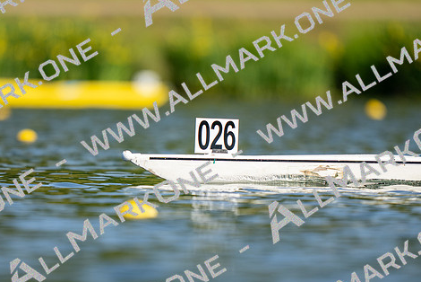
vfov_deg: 1.9
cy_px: 159
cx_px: 192
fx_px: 8659
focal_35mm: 740
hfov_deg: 2.8
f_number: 2.8
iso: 100
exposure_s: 1/2500
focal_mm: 400
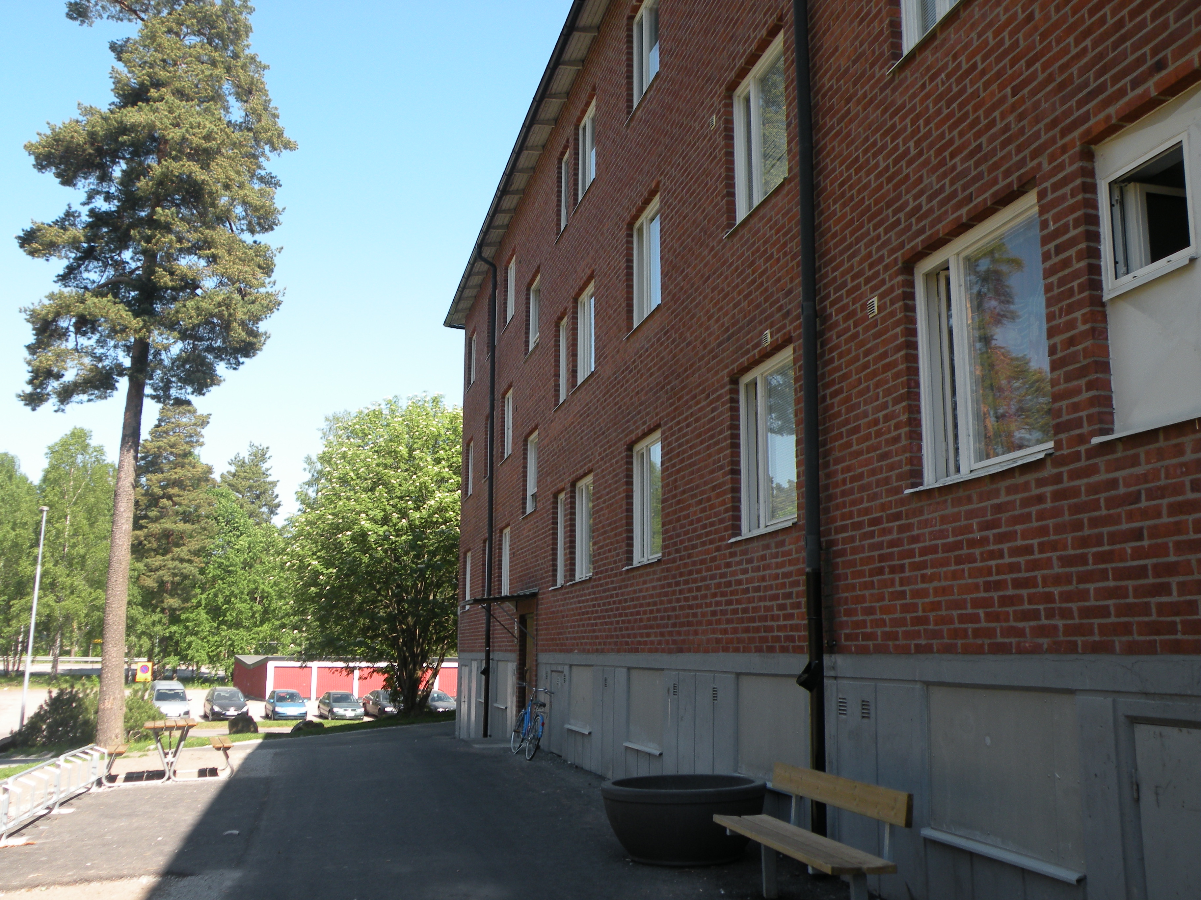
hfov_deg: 55.4
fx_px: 1145
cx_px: 600
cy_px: 450
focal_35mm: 33
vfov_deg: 42.9
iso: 64
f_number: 3.2
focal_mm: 5.8
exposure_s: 1/360
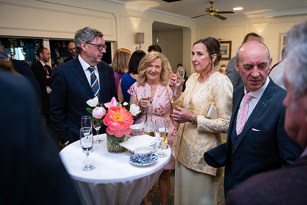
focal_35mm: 28
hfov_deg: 65.5
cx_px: 154
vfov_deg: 46.4
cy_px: 102
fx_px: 239
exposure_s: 1/160
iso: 800
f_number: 3.5
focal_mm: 28
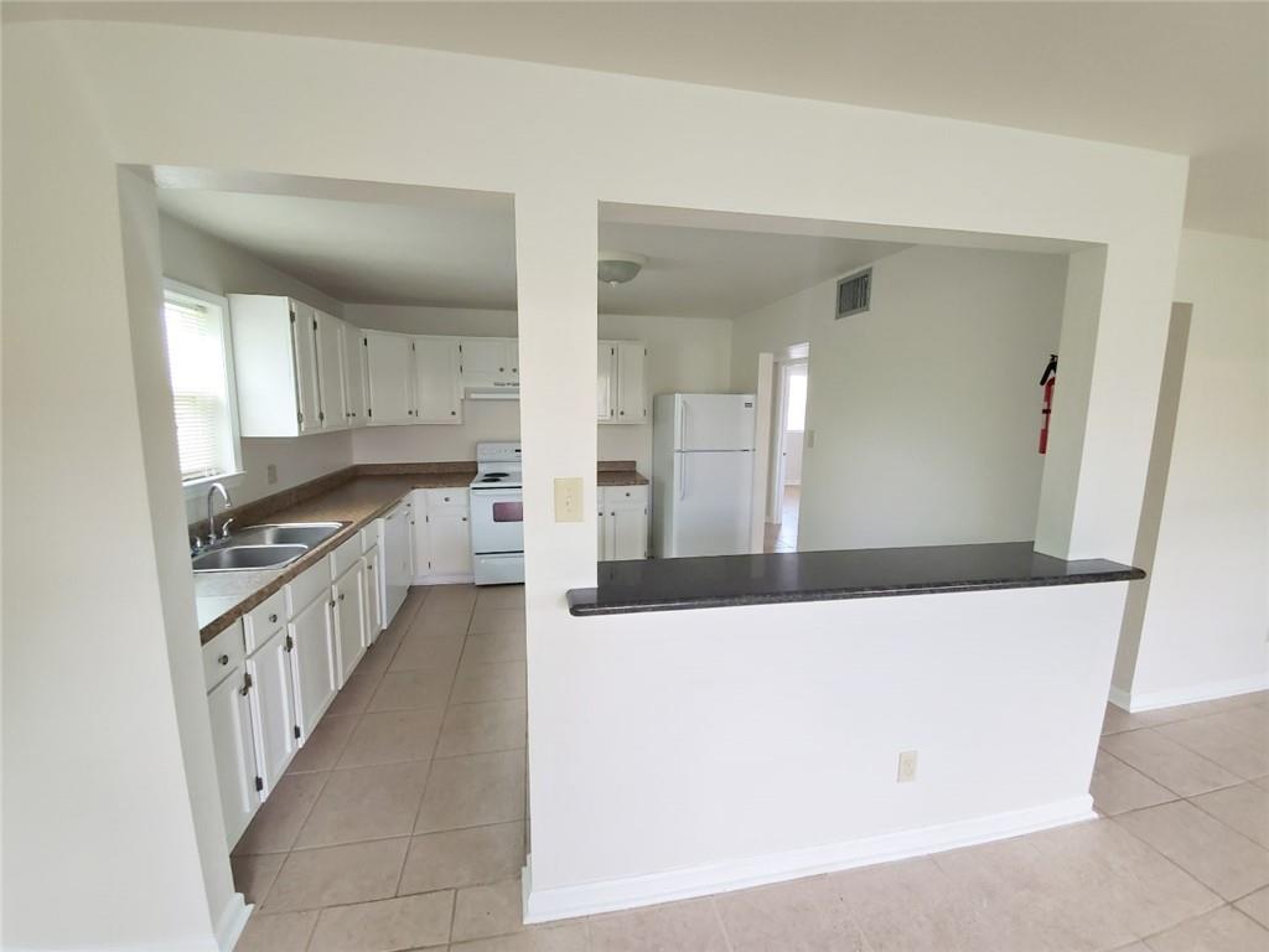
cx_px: 634
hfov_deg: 106.2
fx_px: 477
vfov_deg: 89.9
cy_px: 476
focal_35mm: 13
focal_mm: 1.8
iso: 200
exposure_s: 1/59
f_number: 2.2
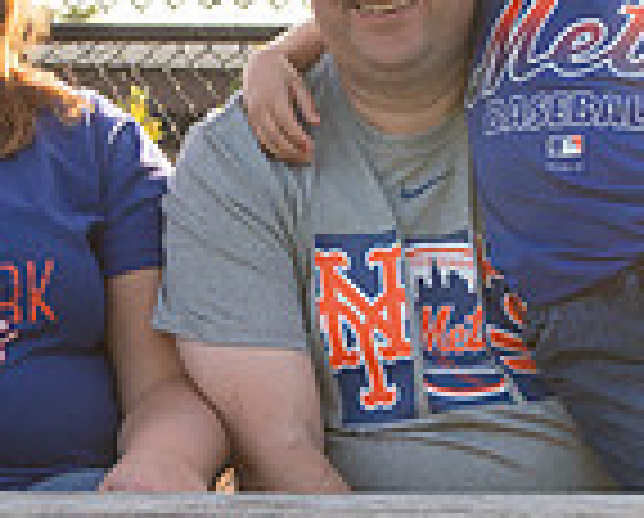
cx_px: 221
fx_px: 2540
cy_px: 277
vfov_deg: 11.6
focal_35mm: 133
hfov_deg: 14.4
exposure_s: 1/250
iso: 400
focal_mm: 35
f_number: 7.1
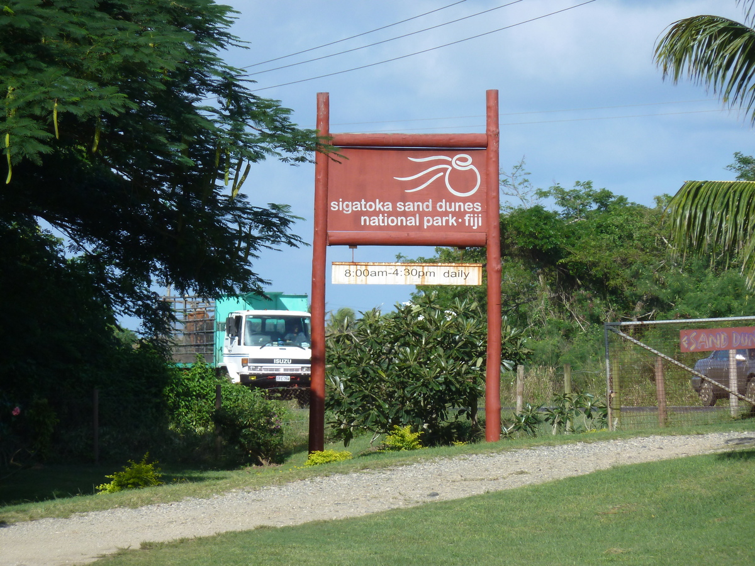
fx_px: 4907
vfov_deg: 6.6
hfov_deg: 8.8
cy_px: 283
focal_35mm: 225
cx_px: 378
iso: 125
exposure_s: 1/640
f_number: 4.6
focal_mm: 37
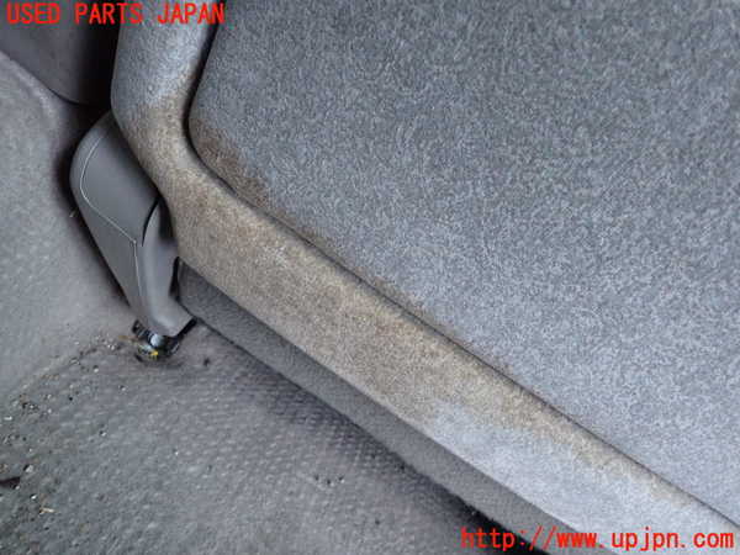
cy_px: 278
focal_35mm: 25
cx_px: 370
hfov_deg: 69.4
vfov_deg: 54.9
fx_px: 534
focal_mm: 4.5
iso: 1000
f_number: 2
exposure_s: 1/125
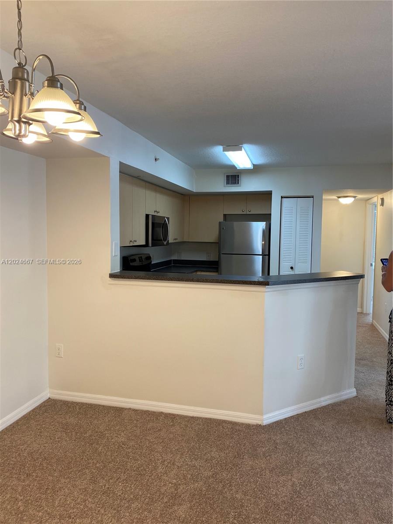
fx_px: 394
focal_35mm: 26
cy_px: 262
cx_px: 196
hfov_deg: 53.1
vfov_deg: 67.3
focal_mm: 4.25
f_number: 1.8
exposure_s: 1/60
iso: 64
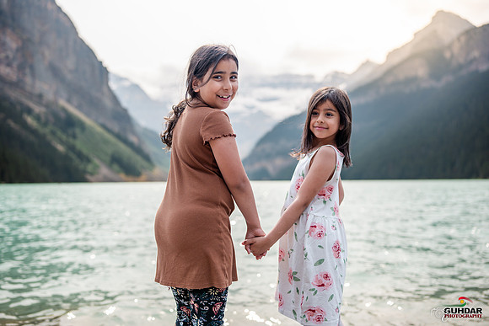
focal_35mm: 35
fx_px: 476
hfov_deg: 54.4
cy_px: 163
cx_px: 244
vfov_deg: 37.9
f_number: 2
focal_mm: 35
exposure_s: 1/4000
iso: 200
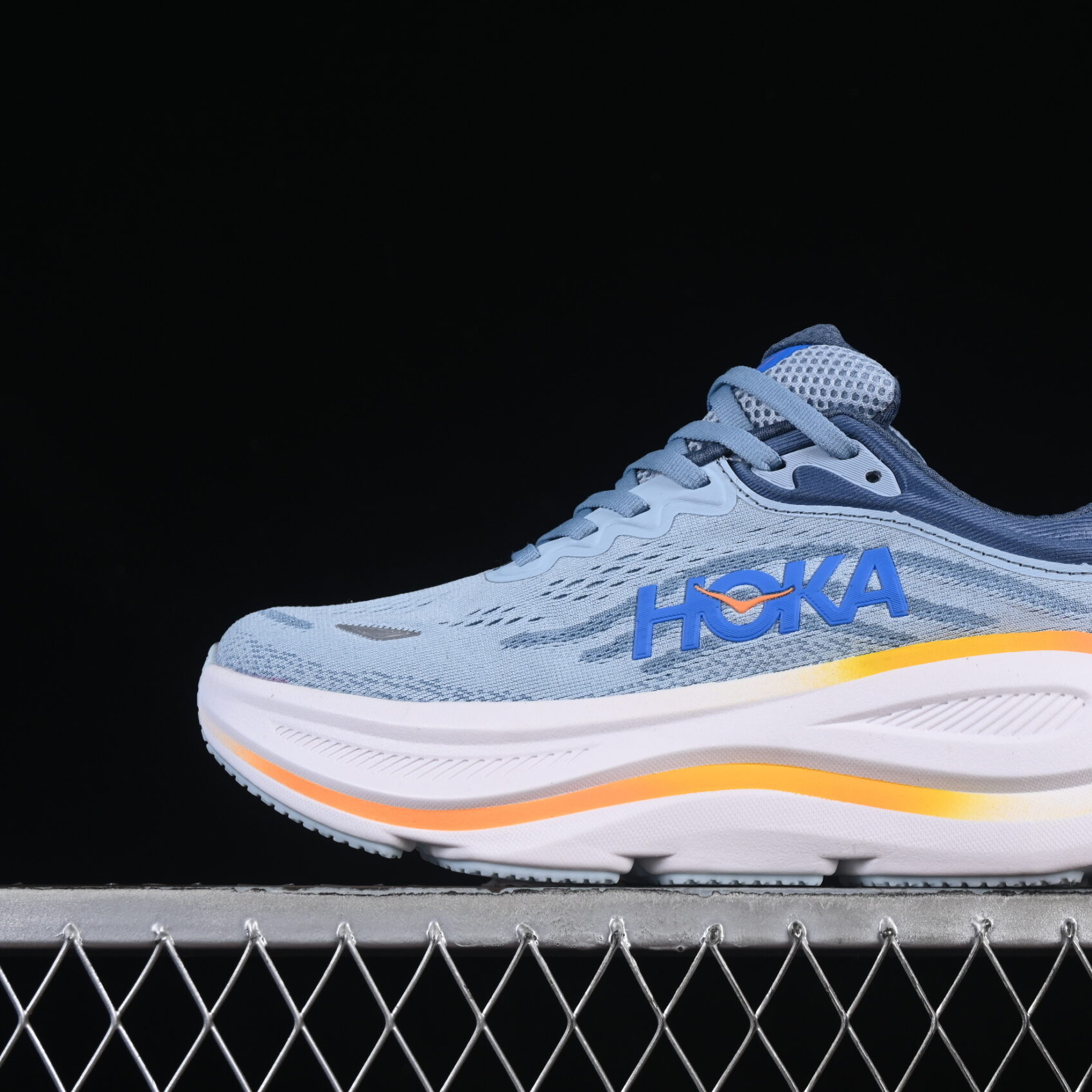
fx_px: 3426
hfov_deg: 18.0
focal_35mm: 96
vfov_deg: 18.1
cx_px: 756
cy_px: 546
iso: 160
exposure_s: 1/80
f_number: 8
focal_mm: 50
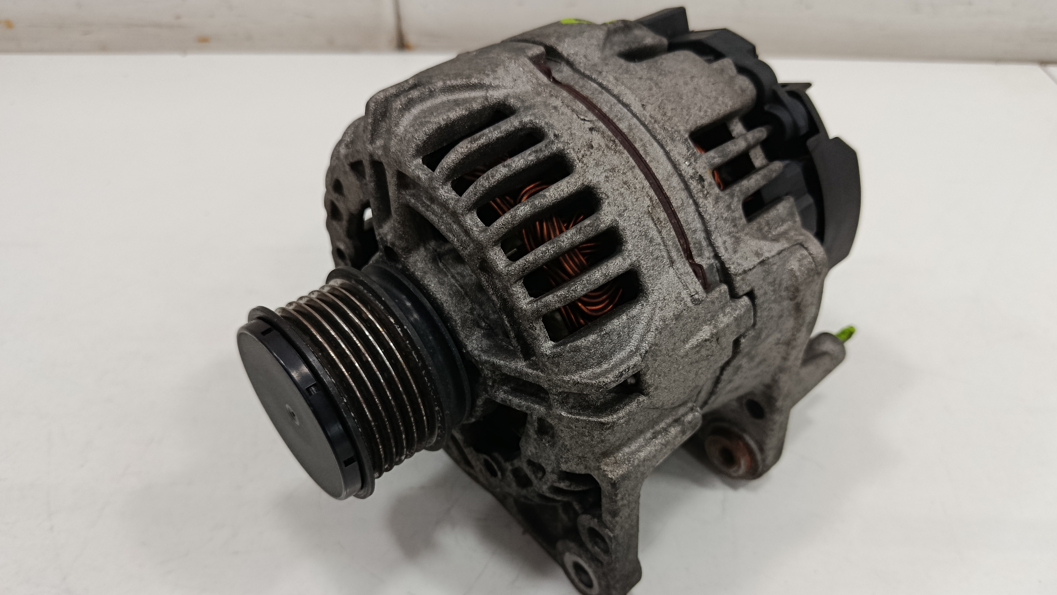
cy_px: 356
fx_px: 757
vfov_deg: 42.7
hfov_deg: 69.9
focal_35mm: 27
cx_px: 533
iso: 1017
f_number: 1.7
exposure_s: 1/100
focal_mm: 5.24
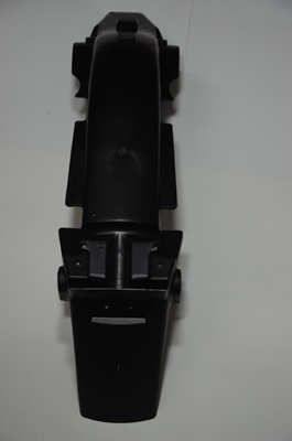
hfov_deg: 18.1
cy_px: 220
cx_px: 146
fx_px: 916
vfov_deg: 27.0
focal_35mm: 75
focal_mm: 50
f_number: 5
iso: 400
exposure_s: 1/40
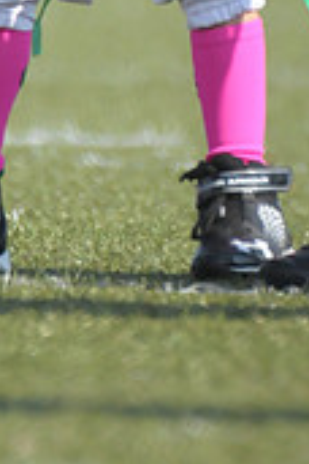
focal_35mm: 2031
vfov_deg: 1.0
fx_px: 26147
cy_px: -223
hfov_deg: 0.7
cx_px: 167
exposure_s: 1/8000
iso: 1600
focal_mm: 400
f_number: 4
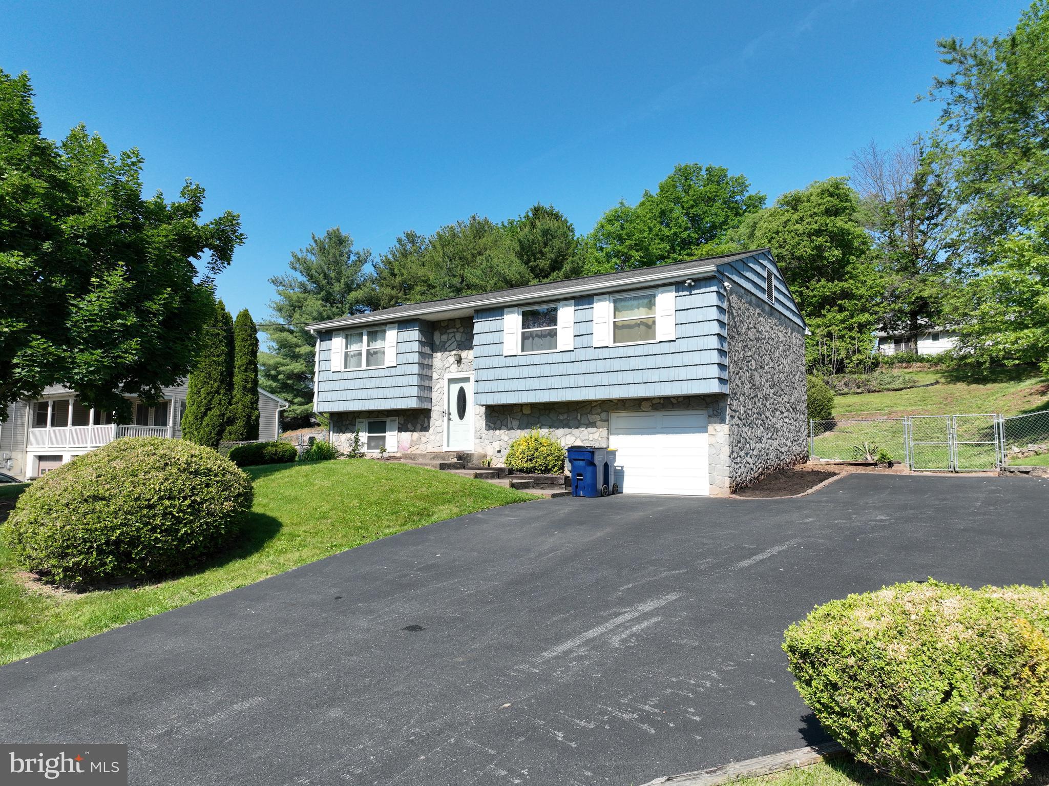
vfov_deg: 56.8
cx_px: 524
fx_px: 727
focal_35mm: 24
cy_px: 393
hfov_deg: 71.6
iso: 140
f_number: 2.8
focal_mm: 12.29
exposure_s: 1/1600
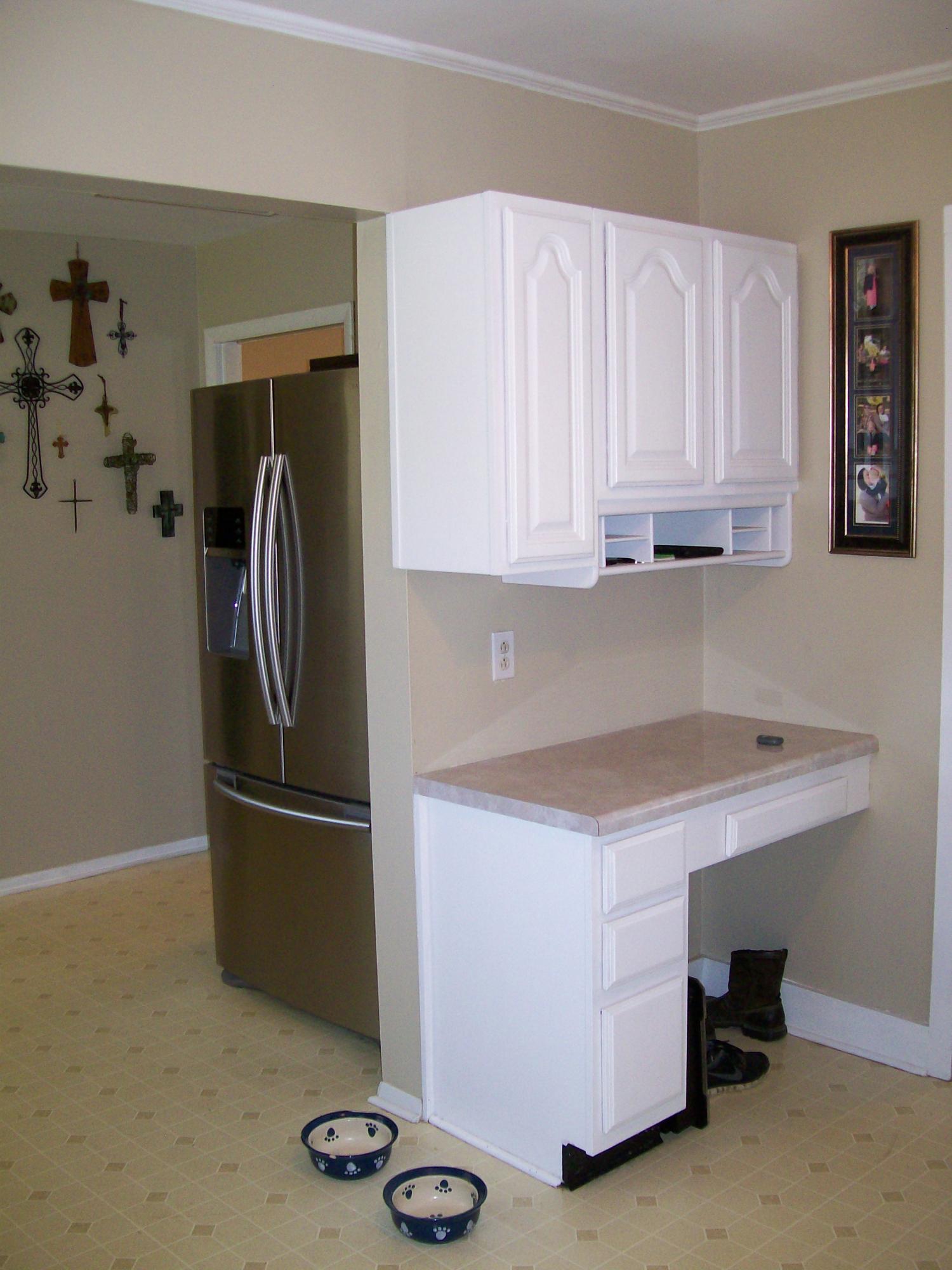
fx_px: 1320
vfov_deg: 51.4
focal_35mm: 36
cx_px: 476
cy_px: 635
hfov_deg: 39.7
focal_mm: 6
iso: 140
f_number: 2.7
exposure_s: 1/64
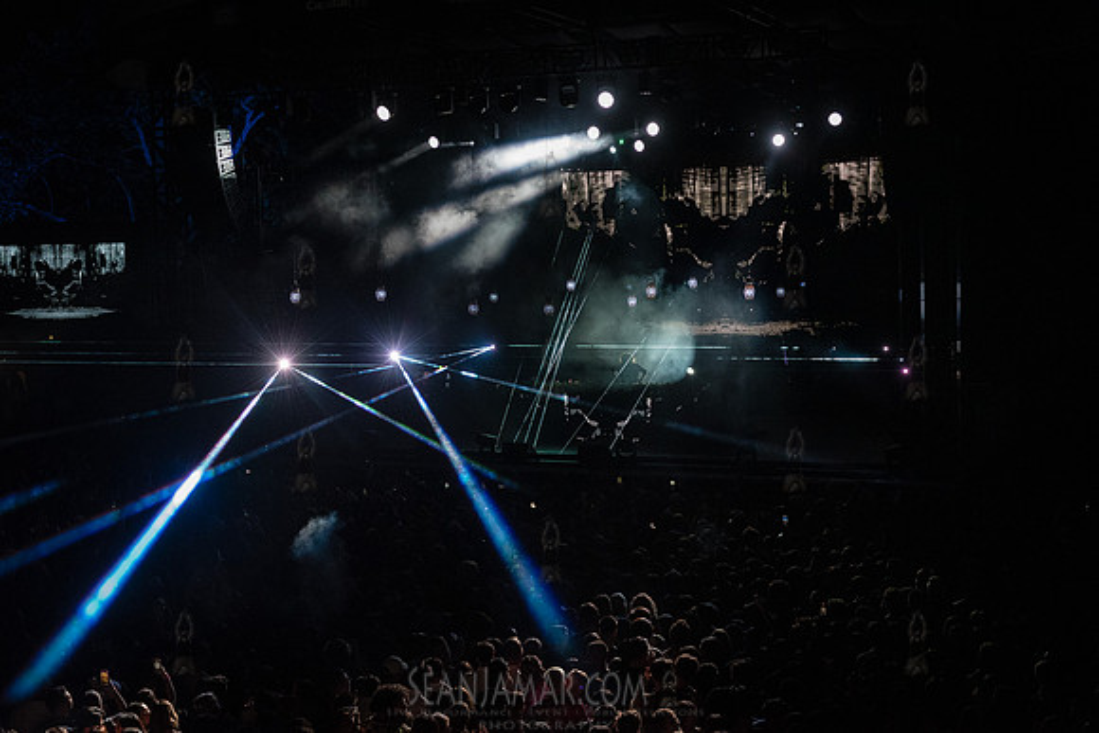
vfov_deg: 25.9
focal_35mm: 52
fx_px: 1596
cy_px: 366
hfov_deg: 38.0
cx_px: 550
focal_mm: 52
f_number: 4.5
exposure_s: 1/500
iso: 6400
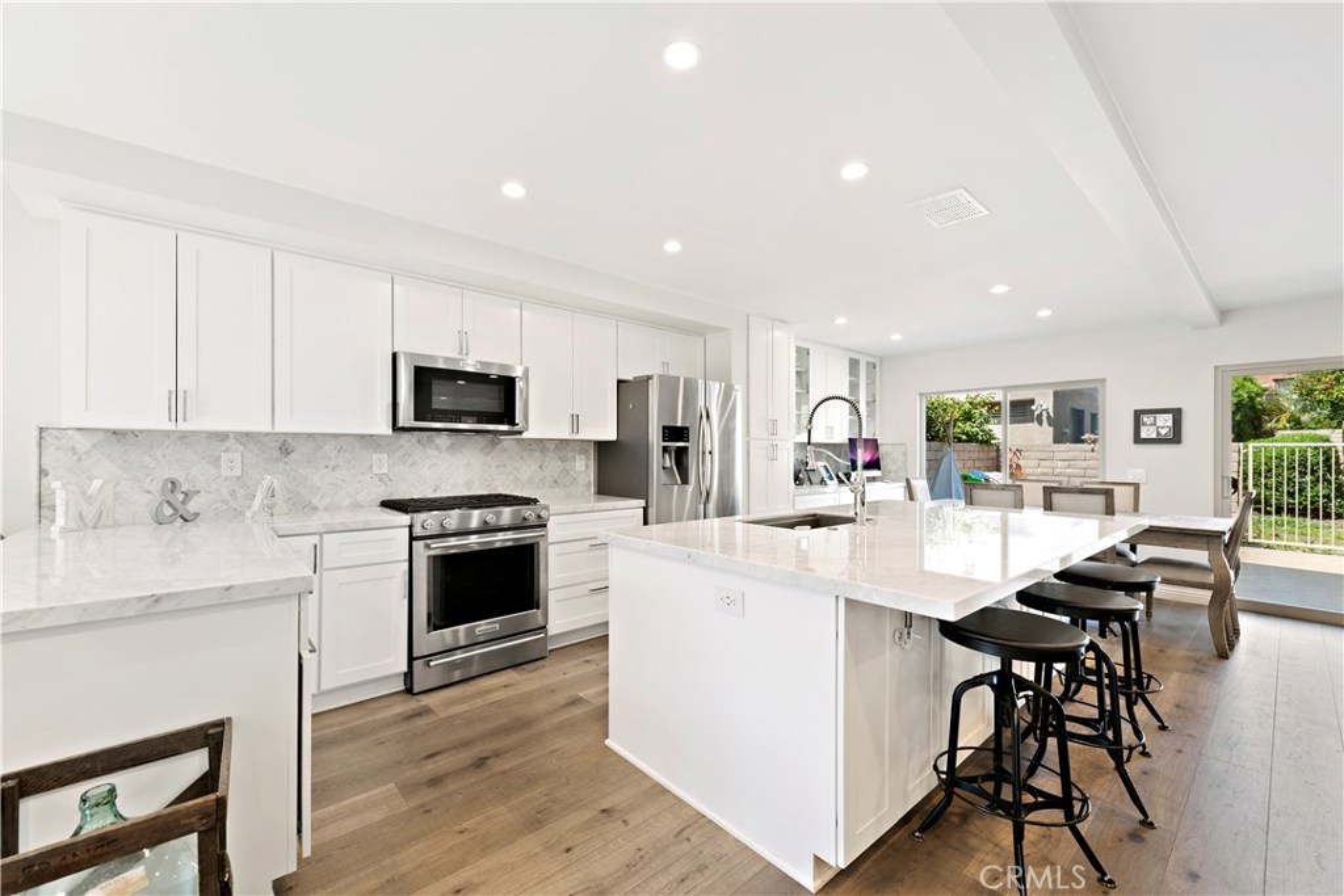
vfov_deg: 81.2
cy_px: 448
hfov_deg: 104.2
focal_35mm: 14
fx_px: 523
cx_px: 672
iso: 250
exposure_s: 1/4
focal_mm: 14
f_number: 7.1
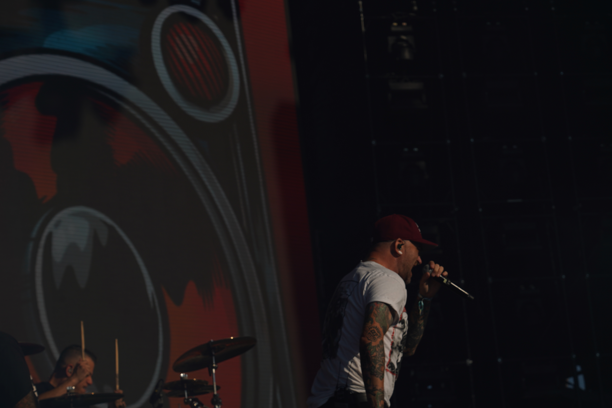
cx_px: 307
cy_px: 207
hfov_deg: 18.8
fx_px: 1853
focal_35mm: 109
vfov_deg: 12.6
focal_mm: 105
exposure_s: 1/1250
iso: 100
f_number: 8
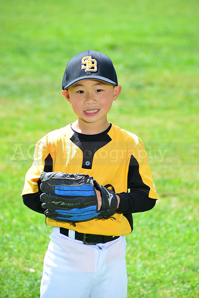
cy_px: 149
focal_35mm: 200
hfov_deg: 6.9
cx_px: 100
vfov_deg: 10.3
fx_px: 1657
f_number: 8
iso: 200
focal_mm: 200
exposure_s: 1/200
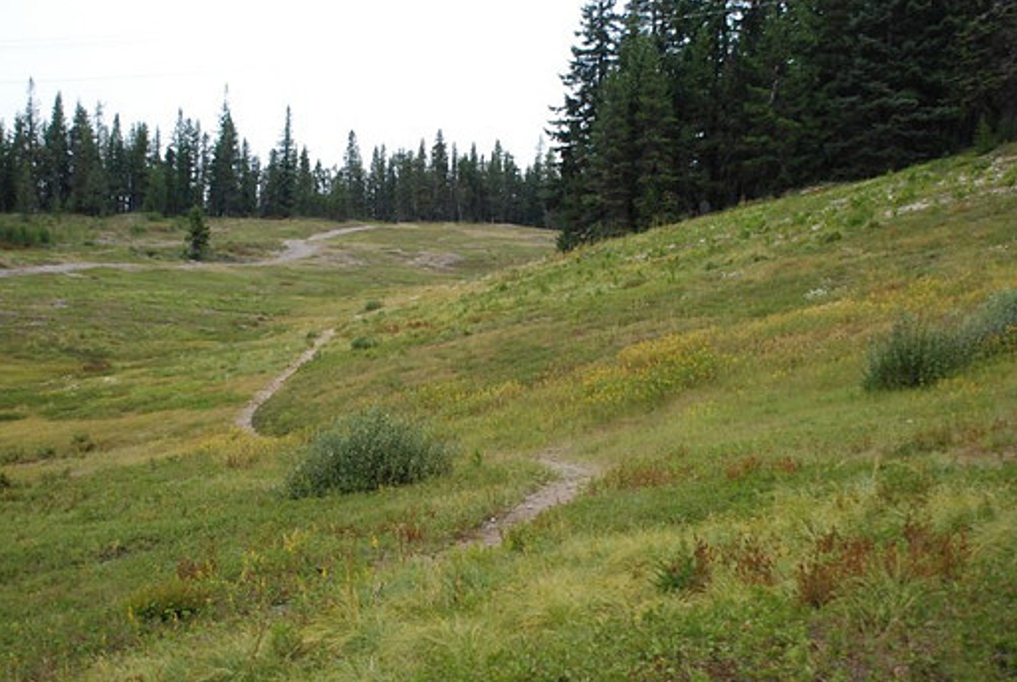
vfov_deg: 25.8
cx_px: 470
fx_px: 1488
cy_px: 372
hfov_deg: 37.7
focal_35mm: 53
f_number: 4.2
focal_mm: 31
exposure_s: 1/4000
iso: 1600
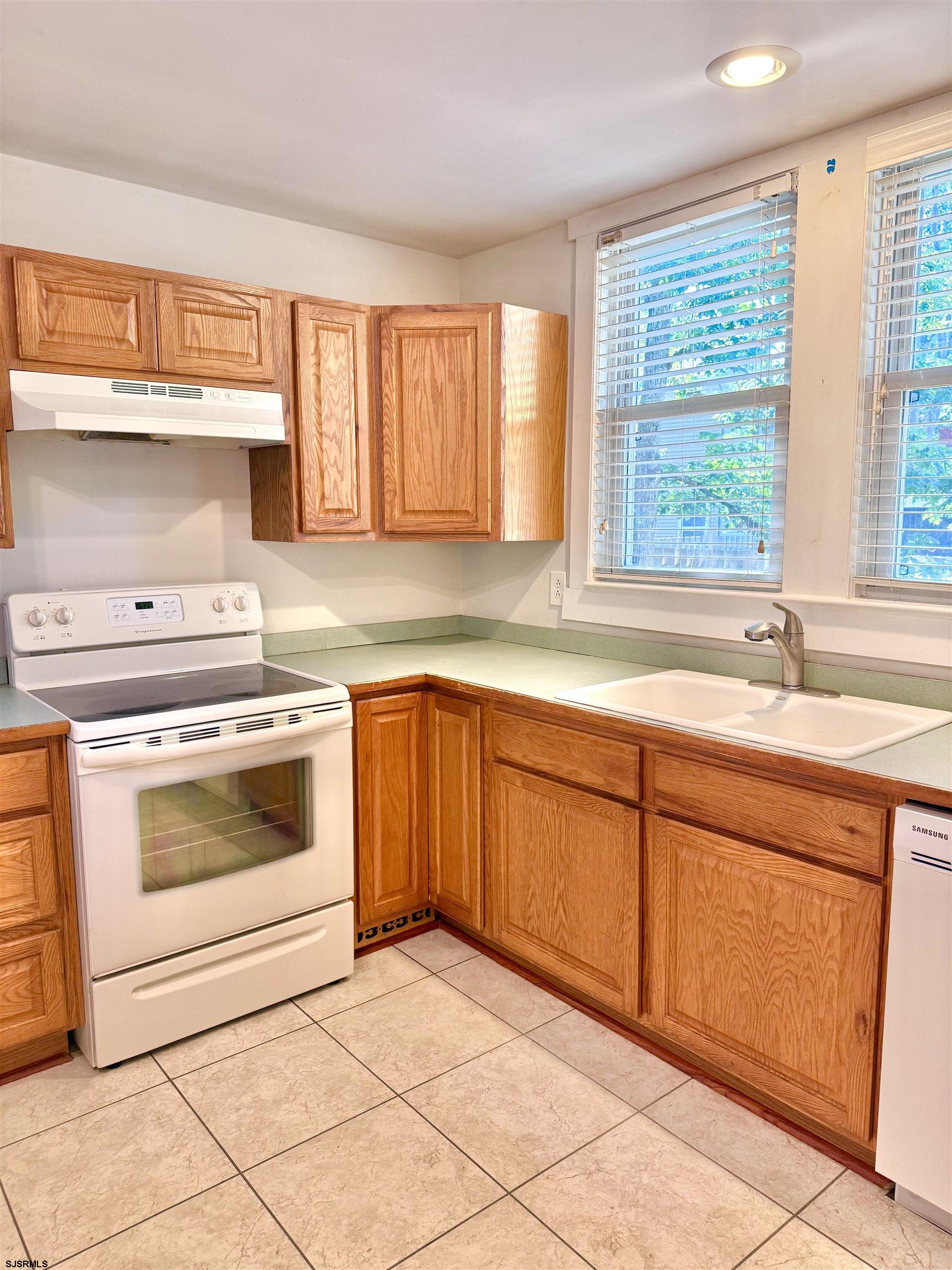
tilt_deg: -7.1
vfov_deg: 71.6
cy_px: 635
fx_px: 880
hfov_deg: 56.8
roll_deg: -0.4
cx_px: 476
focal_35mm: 24
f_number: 1.78
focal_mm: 6.76
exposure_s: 1/60
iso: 125
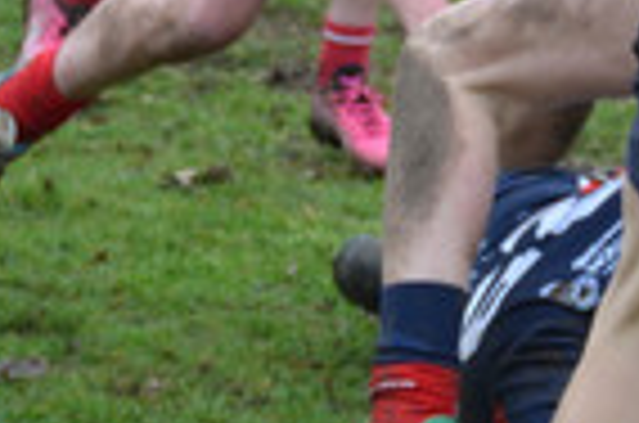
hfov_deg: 3.6
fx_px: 10206
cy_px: 191
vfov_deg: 2.4
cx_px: 477
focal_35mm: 576
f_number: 5.3
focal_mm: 85
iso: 560
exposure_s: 1/500
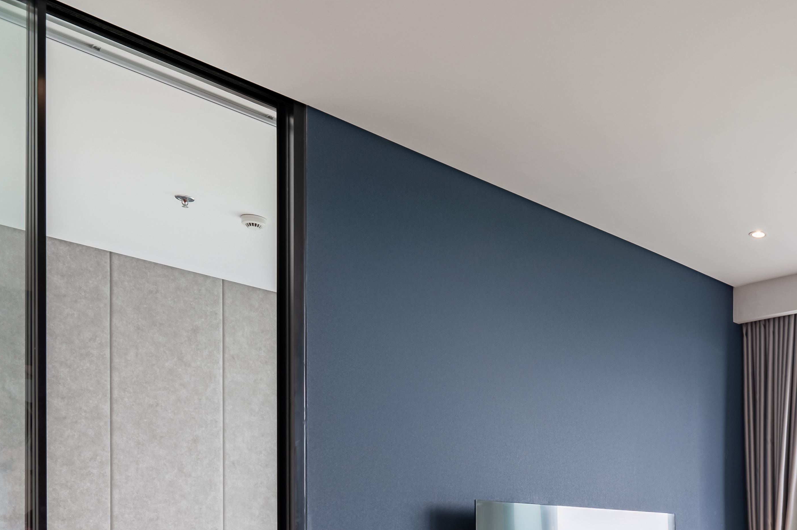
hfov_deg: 42.6
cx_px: 775
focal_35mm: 40
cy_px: 559
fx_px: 887
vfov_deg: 30.4
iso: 200
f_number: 9
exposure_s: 1/100
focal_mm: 18.5
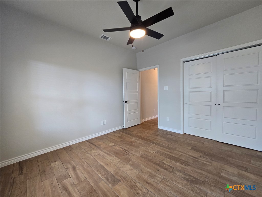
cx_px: 131
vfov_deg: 89.9
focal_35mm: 13
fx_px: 98
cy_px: 98
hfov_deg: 106.2
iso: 250
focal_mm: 2.2
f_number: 2.2
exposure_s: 1/60
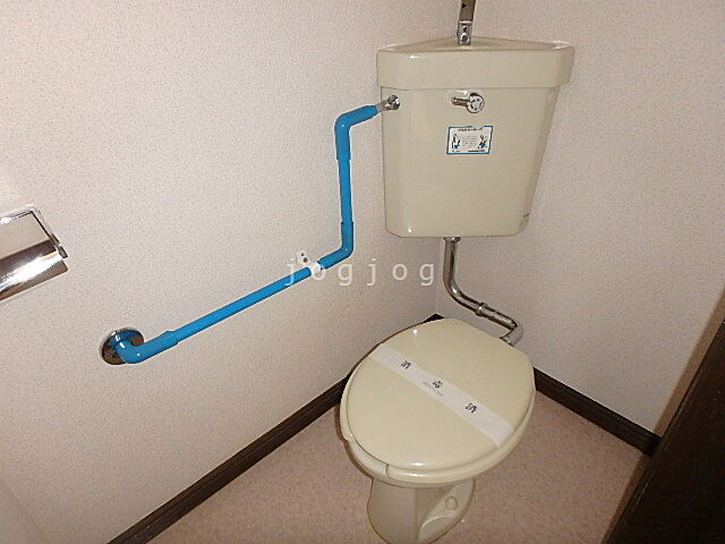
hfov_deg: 79.0
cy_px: 272
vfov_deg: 63.4
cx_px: 362
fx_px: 440
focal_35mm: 21
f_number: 3.5
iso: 400
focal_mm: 3.7
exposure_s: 1/30
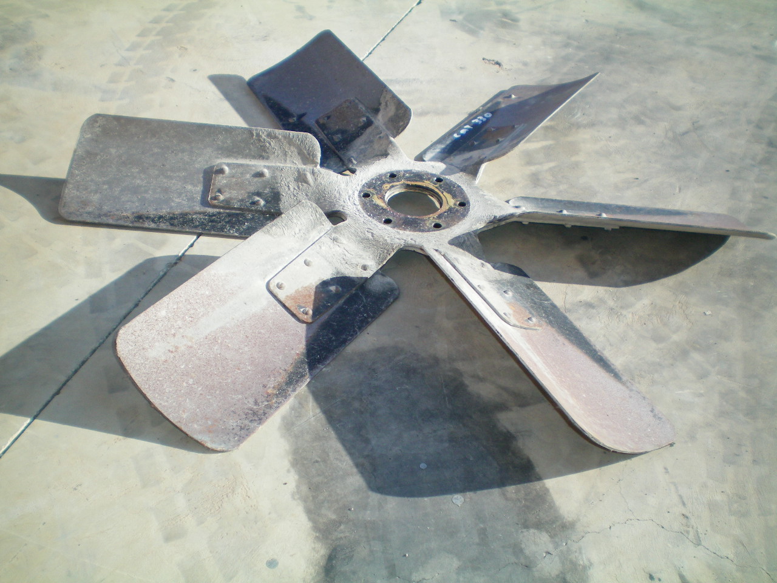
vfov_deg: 37.7
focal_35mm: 38
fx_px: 853
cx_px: 388
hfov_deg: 49.0
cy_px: 292
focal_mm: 6.3
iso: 64
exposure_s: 1/500
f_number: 3.1
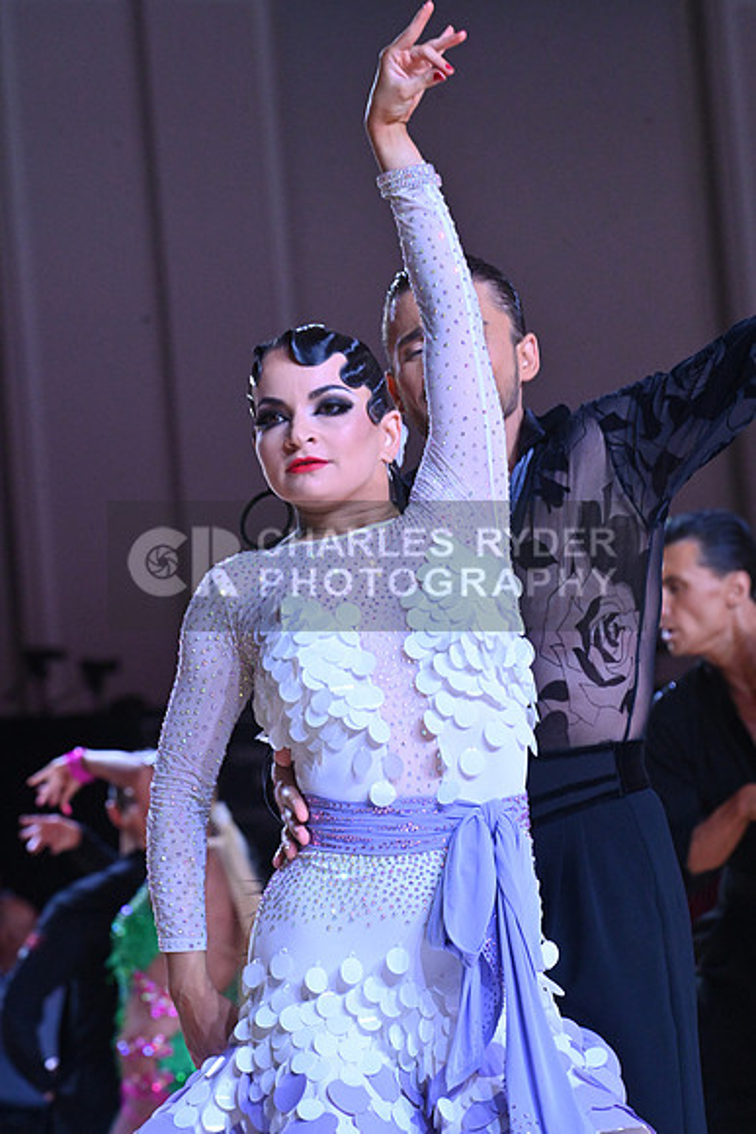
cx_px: 378
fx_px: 5824
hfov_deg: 7.4
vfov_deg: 11.1
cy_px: 567
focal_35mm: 185
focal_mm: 185
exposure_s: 1/400
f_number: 8
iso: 4000
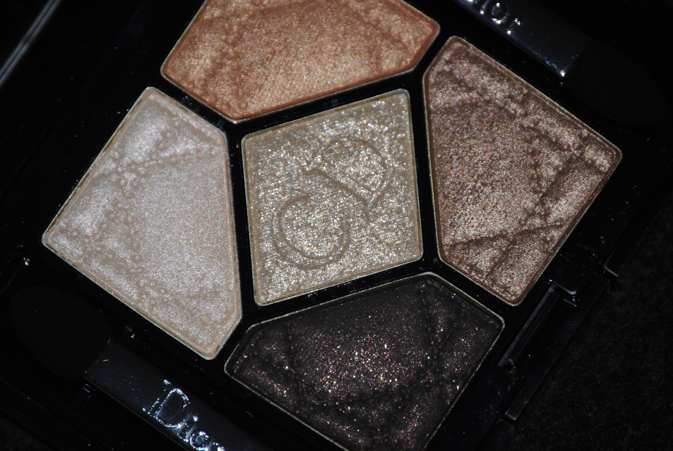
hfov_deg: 6.6
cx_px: 330
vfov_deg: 4.4
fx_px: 5839
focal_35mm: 312
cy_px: 223
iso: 100
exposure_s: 1/125
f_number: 5.6
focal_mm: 200
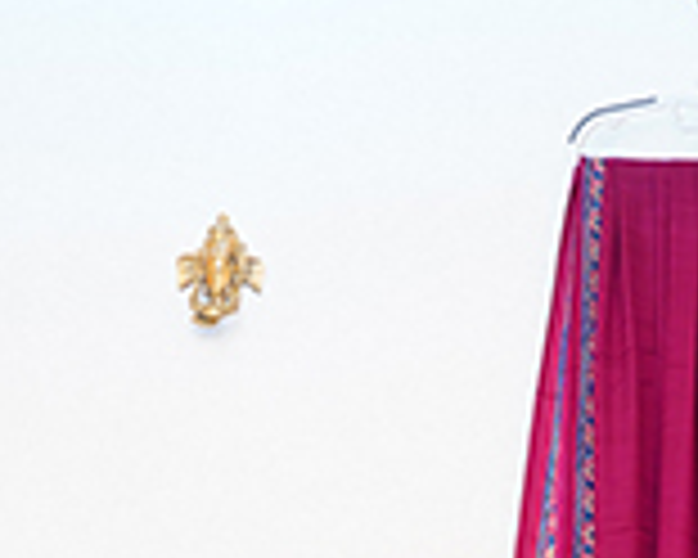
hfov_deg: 21.6
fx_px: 1818
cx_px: 484
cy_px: 1017
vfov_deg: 15.1
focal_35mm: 88
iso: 800
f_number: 4
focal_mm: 29
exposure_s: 1/100
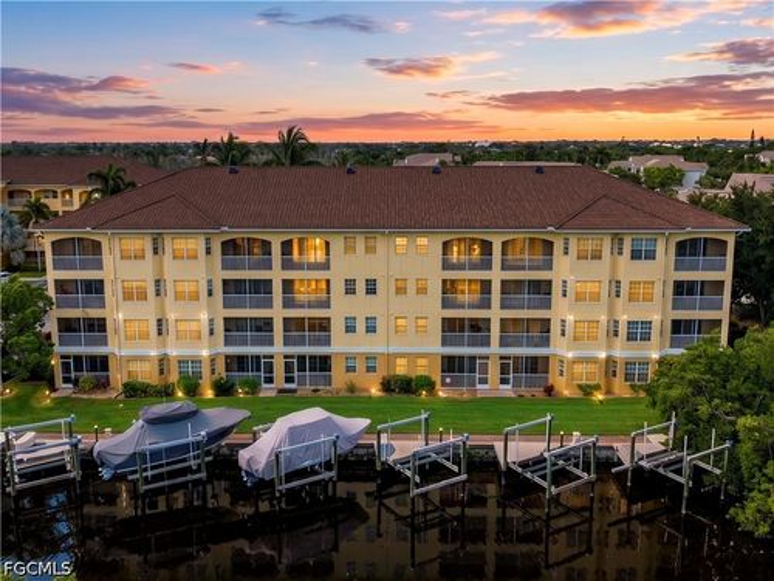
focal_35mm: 24
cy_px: 290
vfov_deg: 56.8
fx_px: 537
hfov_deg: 71.6
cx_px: 387
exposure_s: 1/120
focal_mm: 8.67
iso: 340
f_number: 1.8
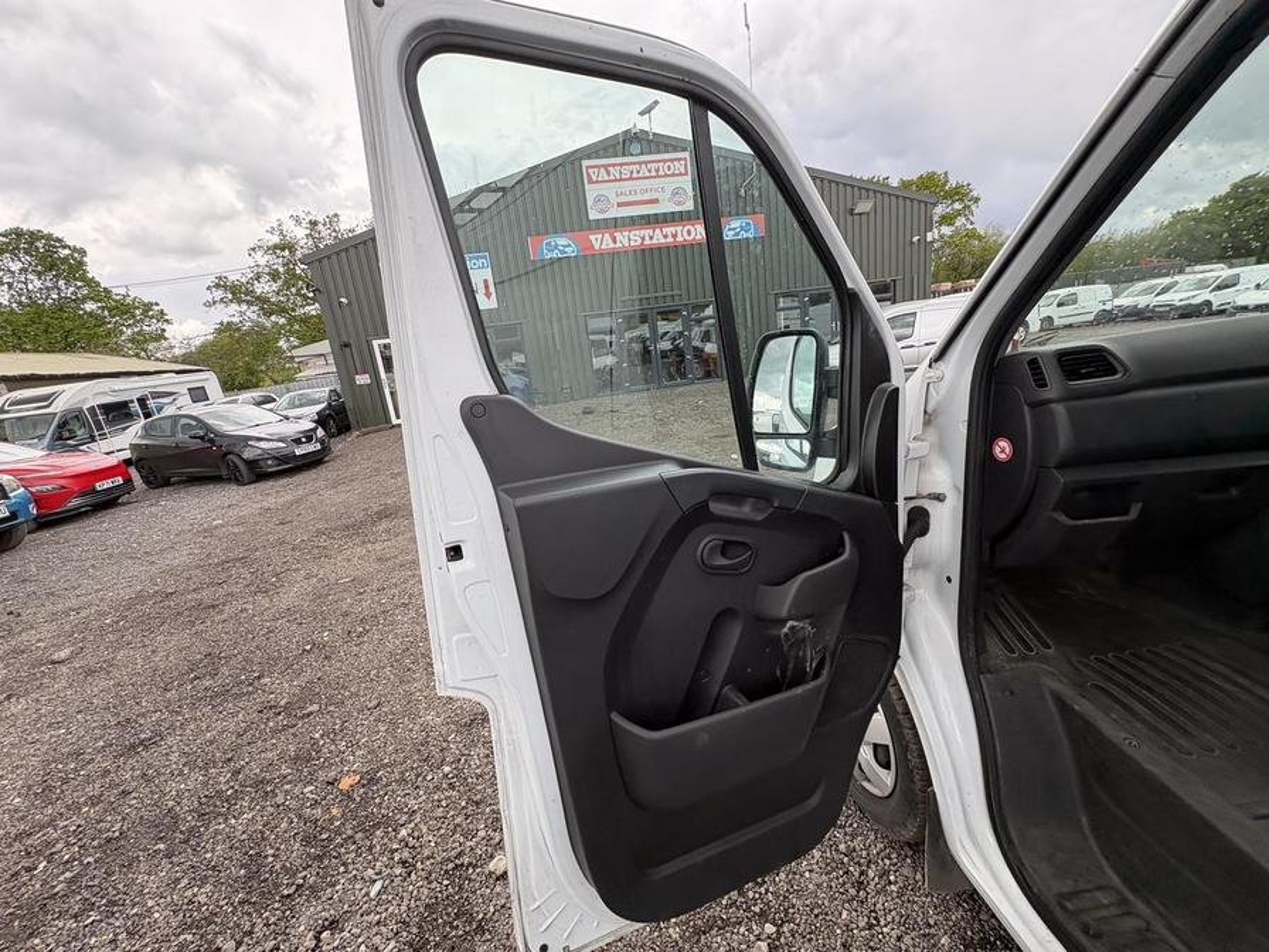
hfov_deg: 102.1
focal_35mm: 14
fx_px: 513
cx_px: 634
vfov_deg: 85.7
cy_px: 476
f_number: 2.2
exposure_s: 1/239
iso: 64
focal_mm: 2.22
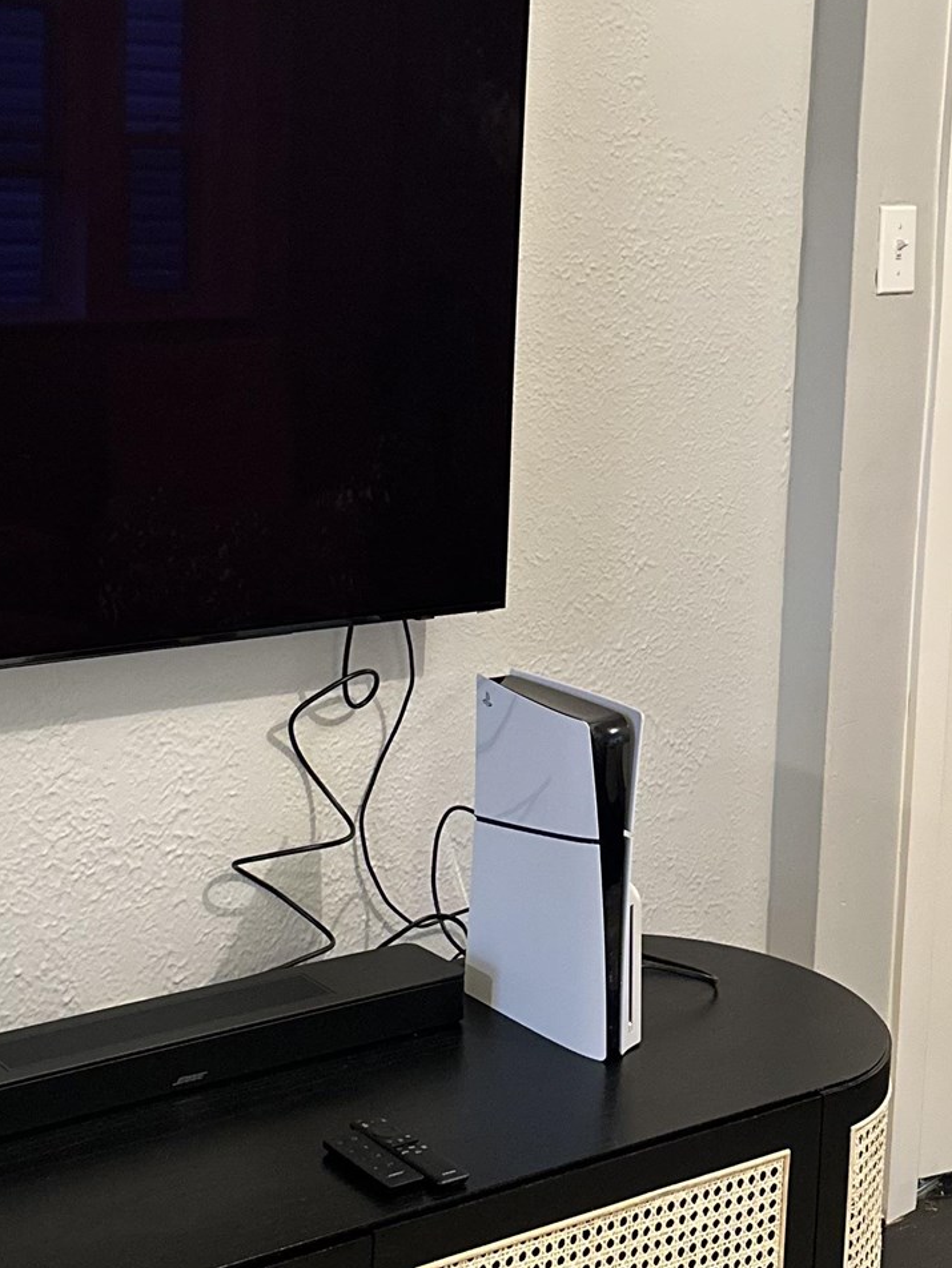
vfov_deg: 32.9
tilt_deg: -6.8
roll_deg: -2.2
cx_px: 252
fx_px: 2126
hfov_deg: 25.0
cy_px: 408
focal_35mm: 58
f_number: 1.78
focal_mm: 6.86
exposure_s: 1/40
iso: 1000
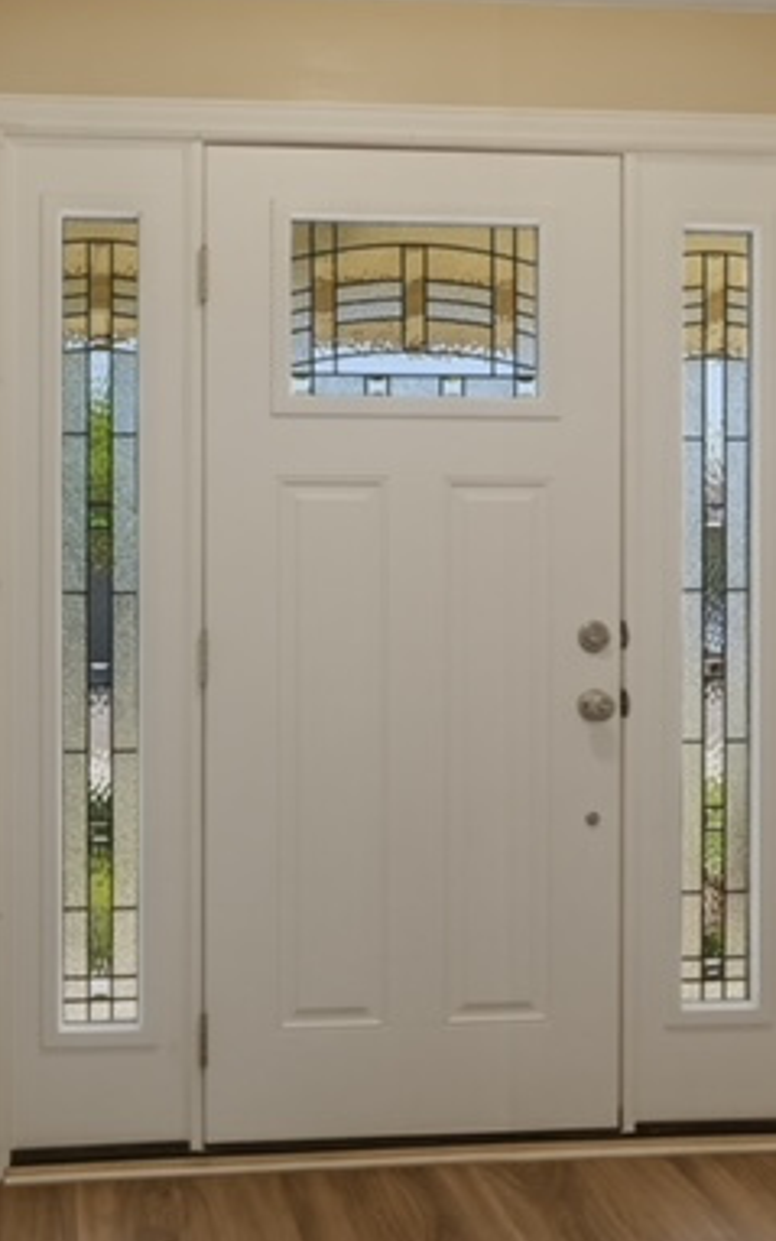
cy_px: 608
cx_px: 192
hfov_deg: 30.7
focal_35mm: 41
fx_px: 1386
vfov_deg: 48.2
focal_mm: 24
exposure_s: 1/125
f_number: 9
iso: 200
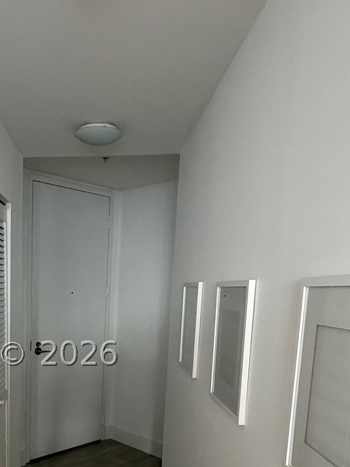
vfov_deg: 52.8
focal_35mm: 33
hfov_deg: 41.3
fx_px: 445
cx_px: 77
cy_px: 354
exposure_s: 1/60
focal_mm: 2.22
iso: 500
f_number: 2.2
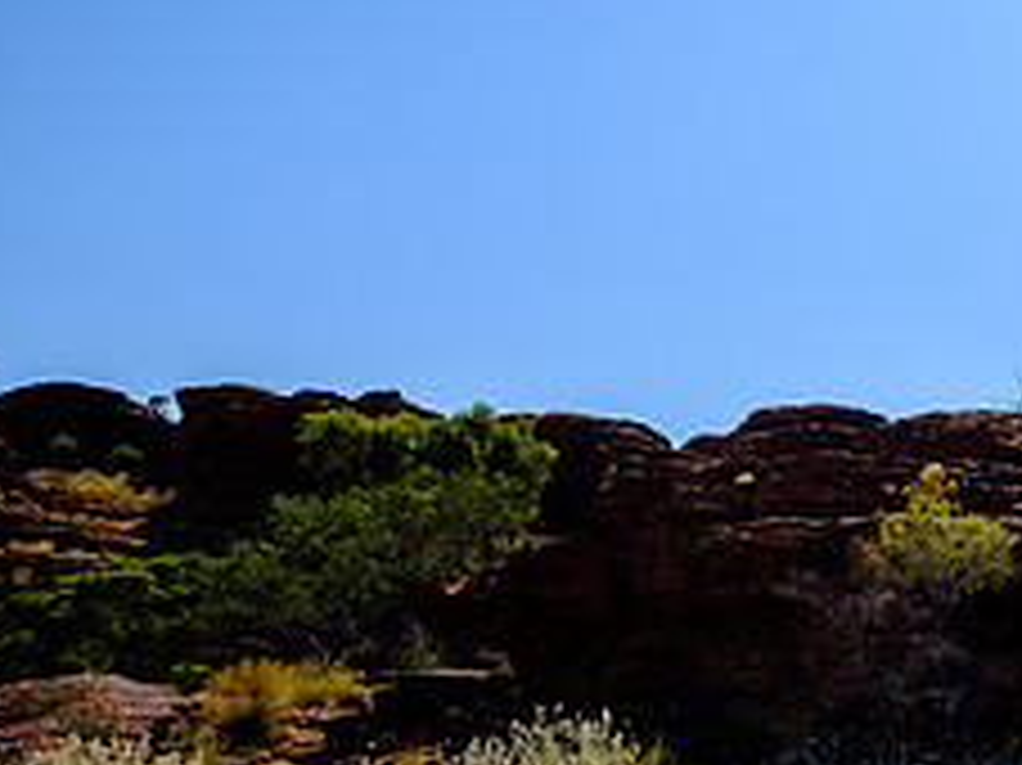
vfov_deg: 26.8
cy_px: 529
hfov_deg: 29.7
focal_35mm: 54
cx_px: 1274
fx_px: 1593
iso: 200
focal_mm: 14.5
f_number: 8
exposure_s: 1/800
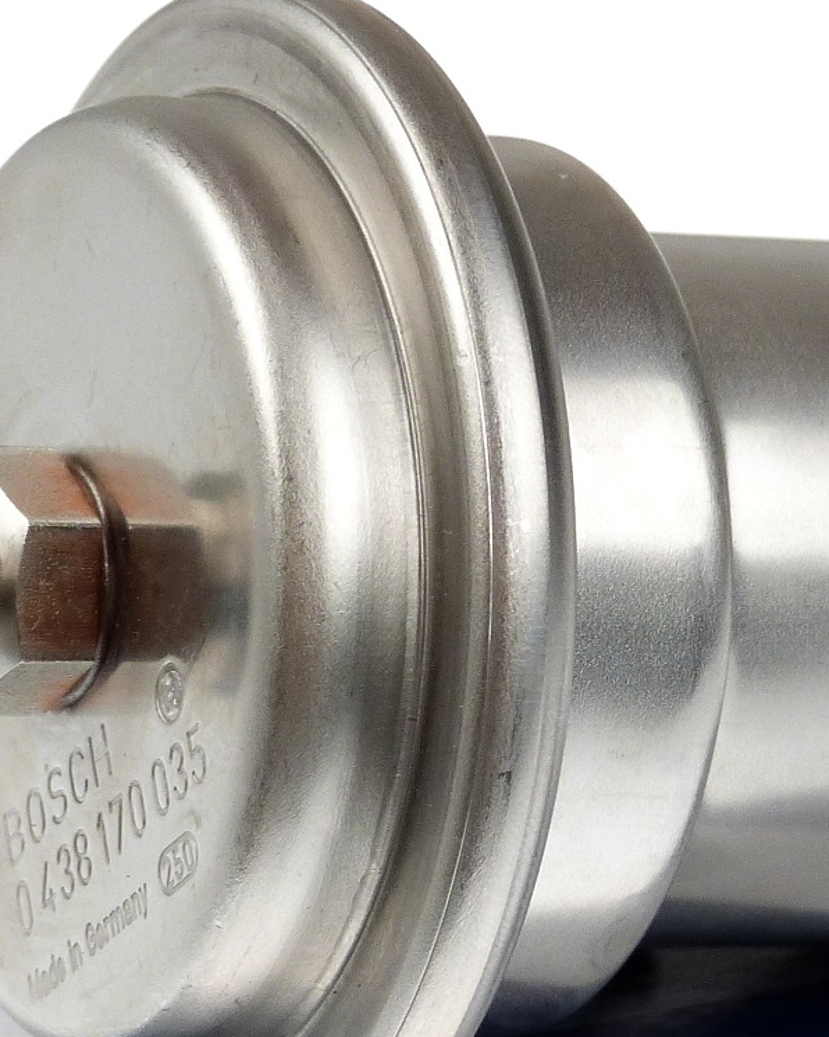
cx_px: 615
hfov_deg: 7.0
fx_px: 6747
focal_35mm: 220
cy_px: 837
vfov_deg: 8.8
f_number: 3.4
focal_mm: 15.1
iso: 200
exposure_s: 1/160
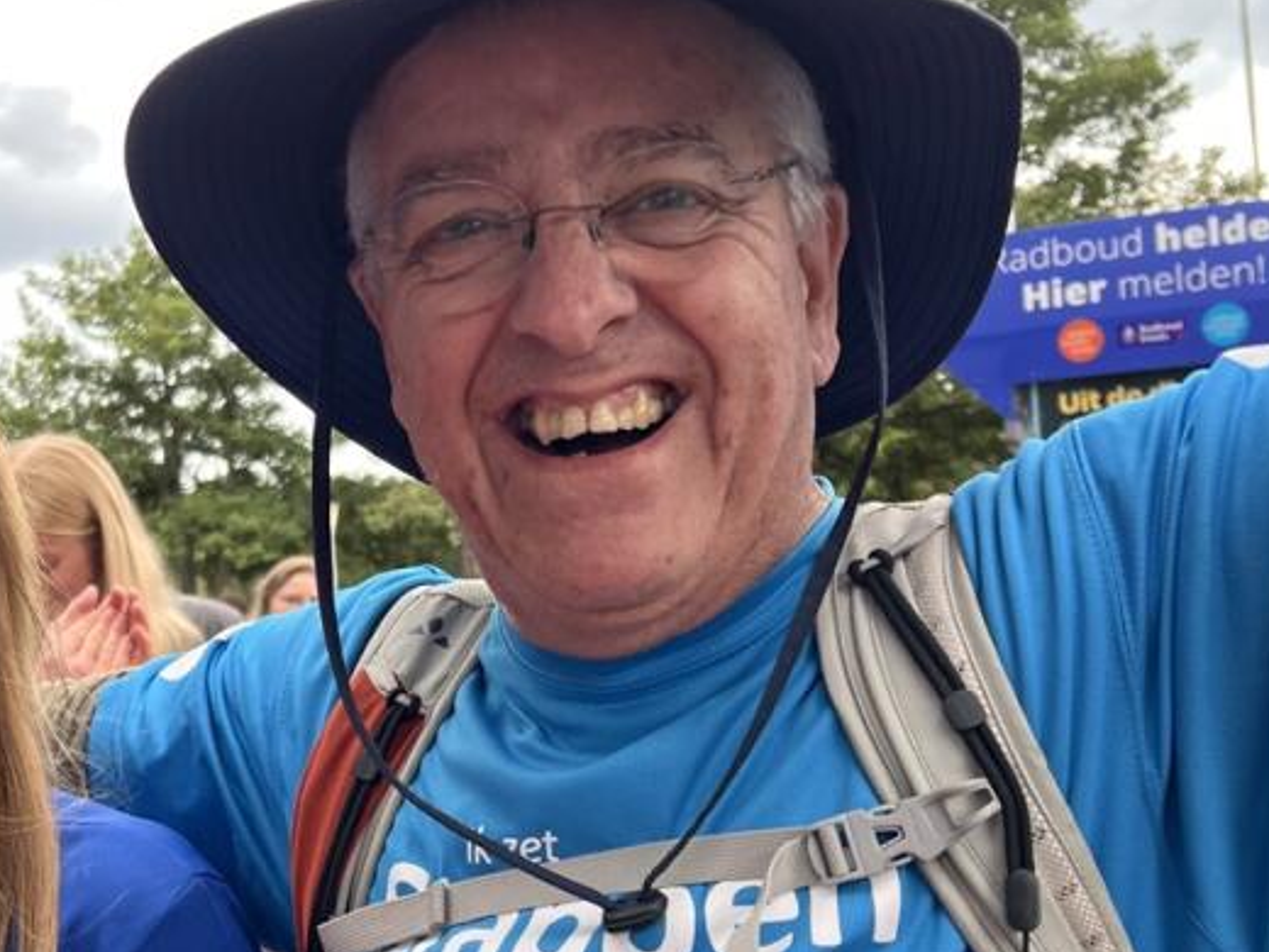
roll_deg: +4.3
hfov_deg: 37.9
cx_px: 451
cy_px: 630
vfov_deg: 28.9
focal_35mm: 50
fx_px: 1833
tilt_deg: +1.2
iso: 50
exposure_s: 1/448
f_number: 1.5
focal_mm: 5.7
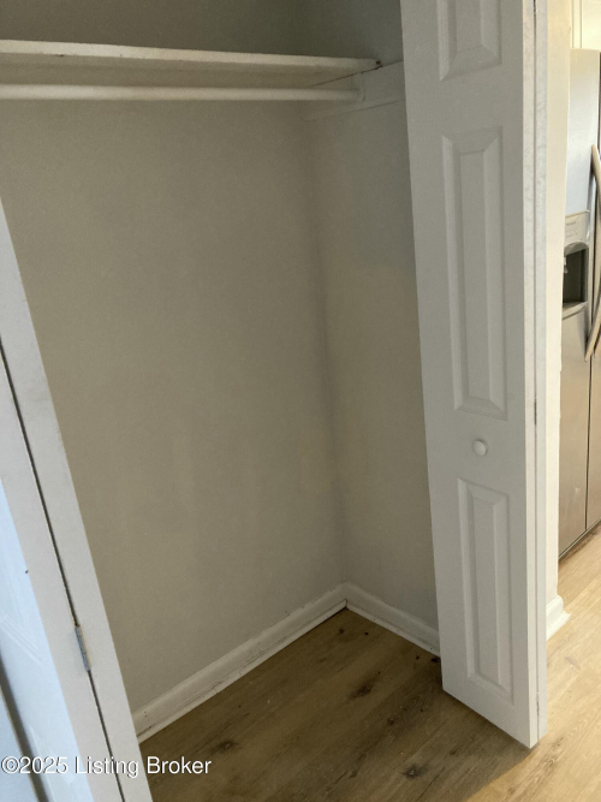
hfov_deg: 49.7
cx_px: 300
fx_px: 648
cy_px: 401
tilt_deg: -18.6
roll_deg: +7.1
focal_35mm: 28
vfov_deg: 63.5
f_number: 1.8
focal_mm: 3.99
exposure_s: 1/38
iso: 400
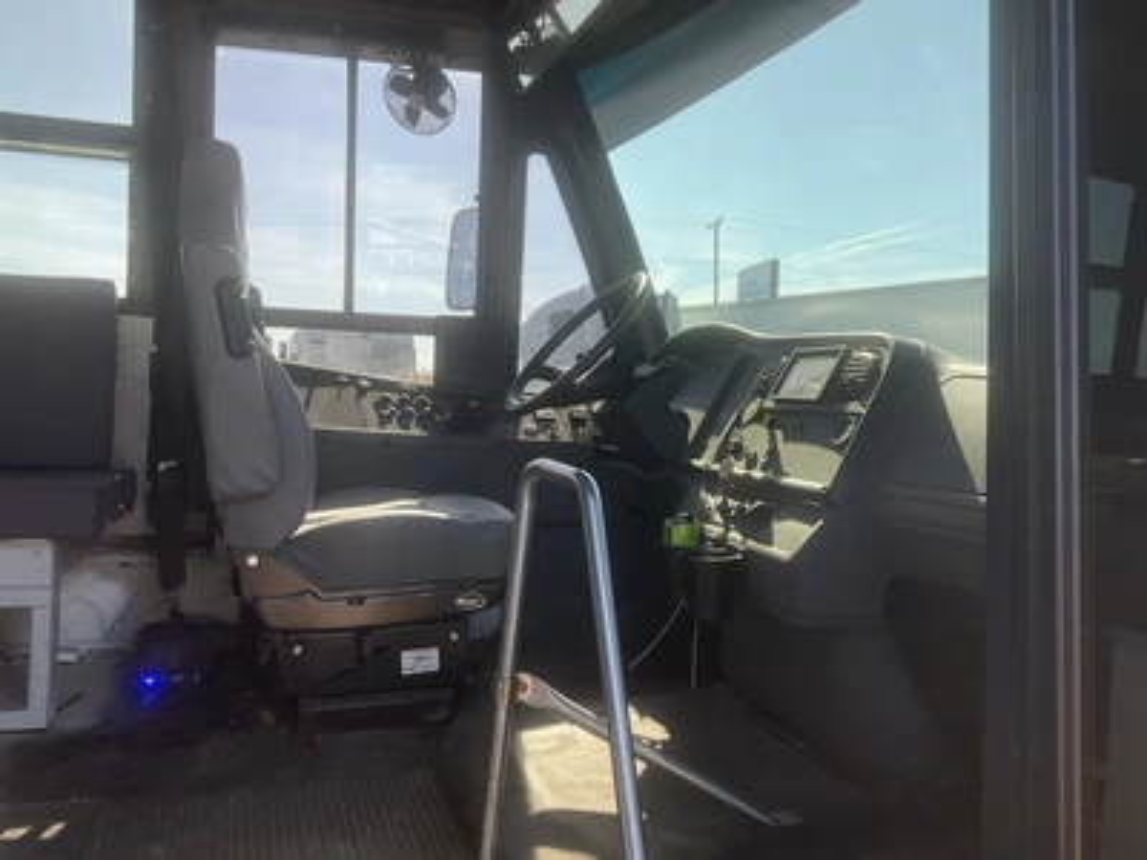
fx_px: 961
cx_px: 574
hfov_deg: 61.7
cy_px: 430
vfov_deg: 48.2
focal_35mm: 29
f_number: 1.8
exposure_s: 1/303
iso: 25
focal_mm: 3
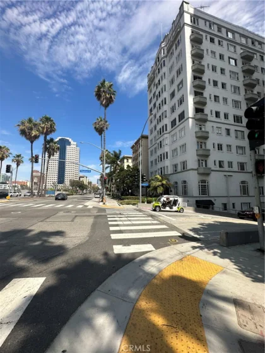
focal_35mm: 14
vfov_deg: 102.1
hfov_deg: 85.7
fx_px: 143
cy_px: 176
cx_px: 132
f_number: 2.2
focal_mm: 2.22
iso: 50
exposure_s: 1/2451
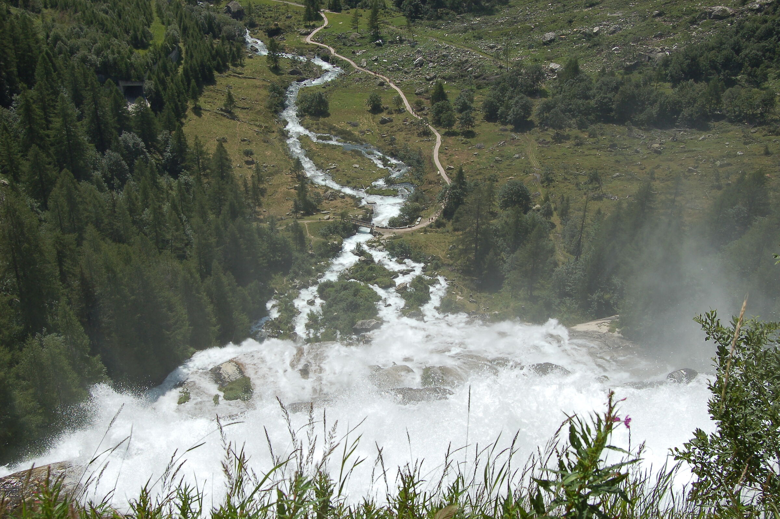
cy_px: 260
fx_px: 844
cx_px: 390
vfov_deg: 34.2
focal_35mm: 39
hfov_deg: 49.6
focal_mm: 26
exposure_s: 1/400
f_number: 11
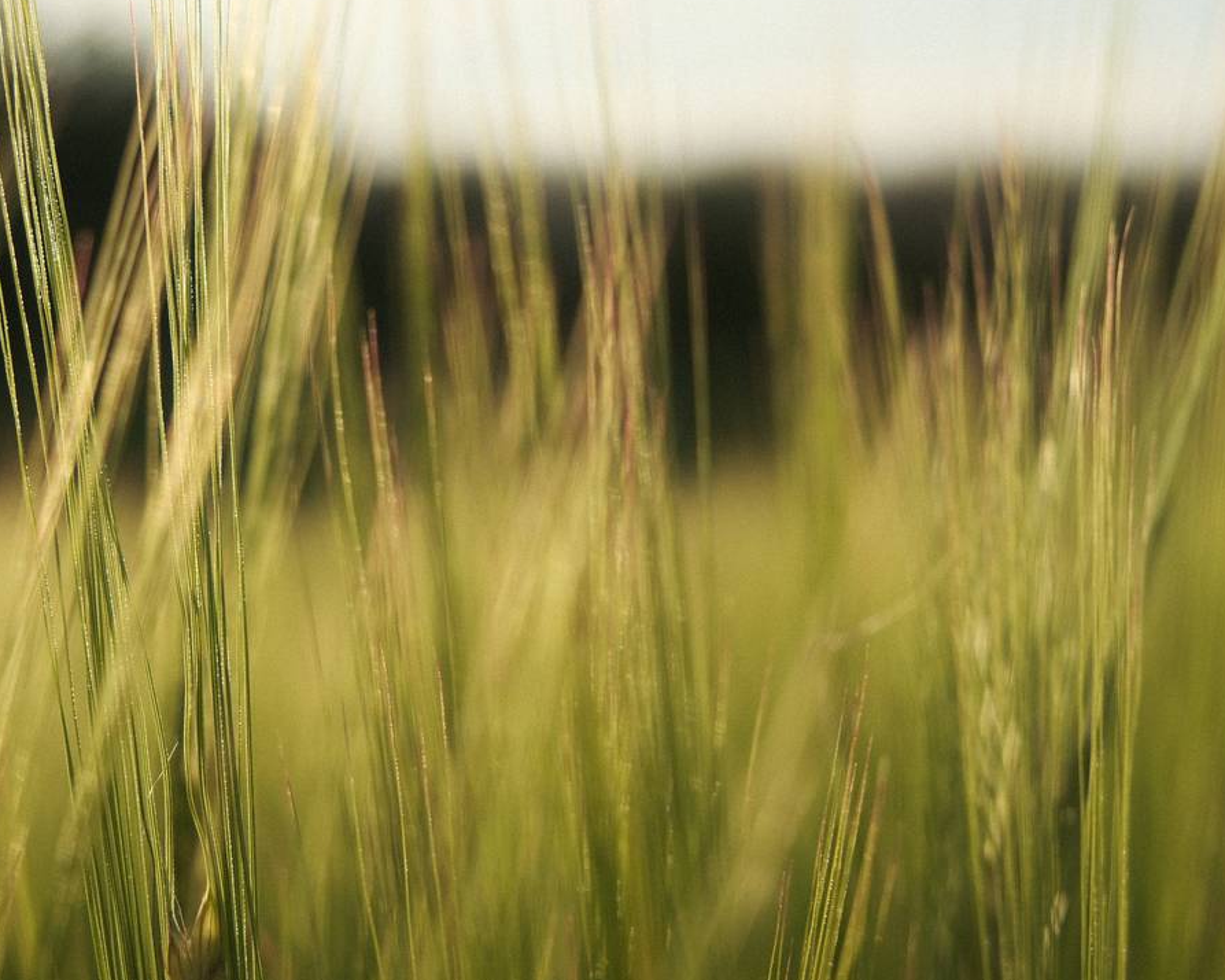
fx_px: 2682
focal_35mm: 74
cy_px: 690
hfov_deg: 25.7
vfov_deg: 20.6
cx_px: 586
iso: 640
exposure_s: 1/1800
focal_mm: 29.2
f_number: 4
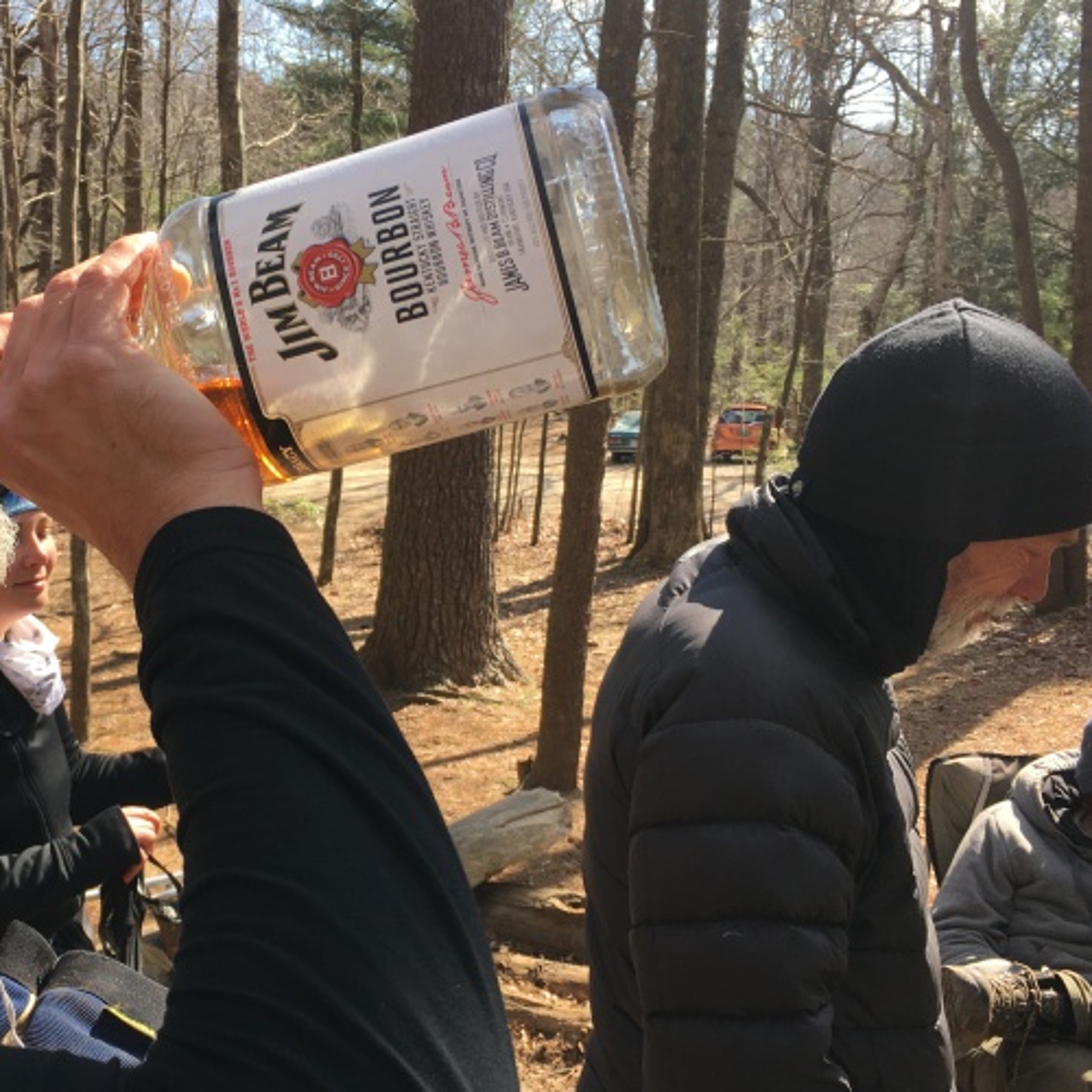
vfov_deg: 40.9
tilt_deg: -8.0
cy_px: 533
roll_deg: +0.8
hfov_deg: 40.0
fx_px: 1463
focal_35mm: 41
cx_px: 295
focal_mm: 4.15
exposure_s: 1/411
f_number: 2.2
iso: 25
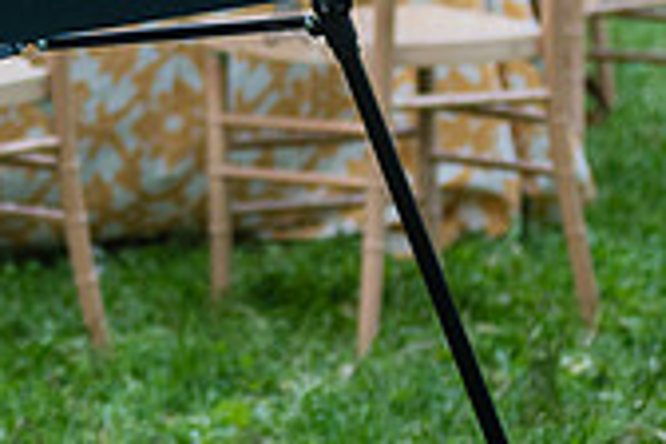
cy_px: -216
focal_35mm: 276
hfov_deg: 7.4
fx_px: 5106
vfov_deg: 4.9
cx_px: -226
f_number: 3.2
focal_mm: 80
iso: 1000
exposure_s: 1/640
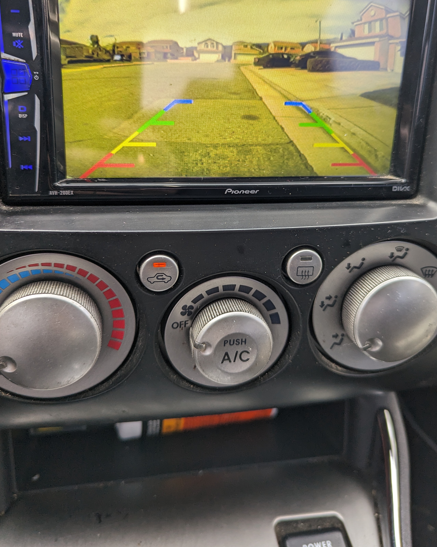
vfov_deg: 58.2
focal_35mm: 30
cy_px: 214
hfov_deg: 48.5
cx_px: 233
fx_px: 485
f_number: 1.85
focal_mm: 6.81
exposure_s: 1/124
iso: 58
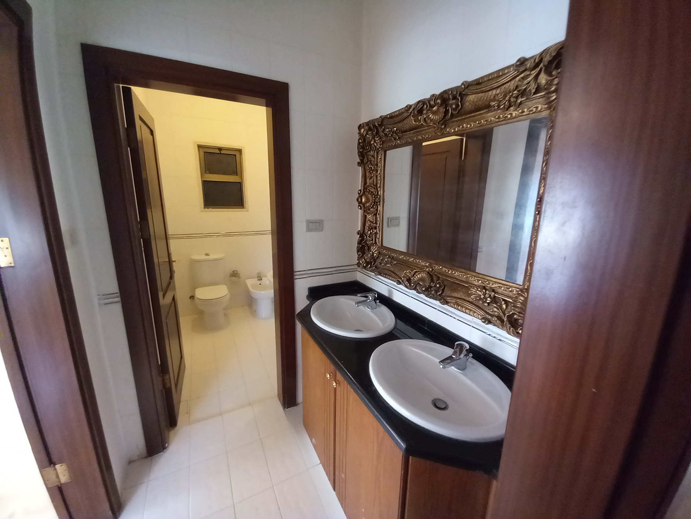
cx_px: 346
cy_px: 260
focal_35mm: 13
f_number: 2.2
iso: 320
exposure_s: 1/16.7
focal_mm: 1.13
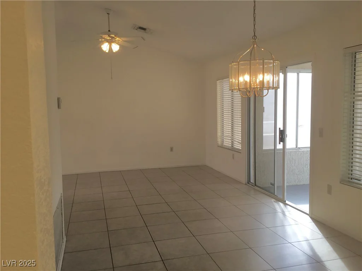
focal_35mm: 31
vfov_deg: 45.4
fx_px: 324
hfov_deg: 58.4
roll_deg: +0.4
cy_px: 136
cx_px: 181
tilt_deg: -5.6
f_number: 2.4
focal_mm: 3.3
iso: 32
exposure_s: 1/60
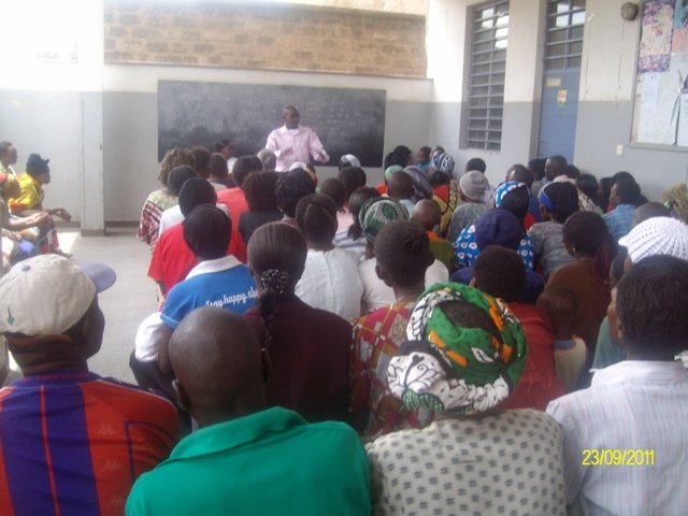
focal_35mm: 35
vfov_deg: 40.7
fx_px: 696
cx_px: 344
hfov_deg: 52.6
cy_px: 258
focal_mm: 5.8
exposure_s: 1/72.6
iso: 80
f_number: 2.8
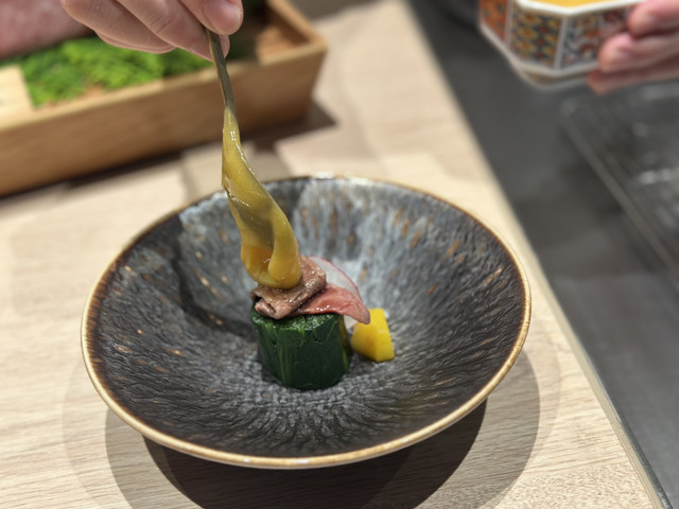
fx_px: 942
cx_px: 340
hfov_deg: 39.7
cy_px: 254
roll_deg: +4.1
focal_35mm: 48
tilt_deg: -36.1
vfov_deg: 30.3
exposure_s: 1/60
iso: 125
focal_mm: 6.86
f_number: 1.78
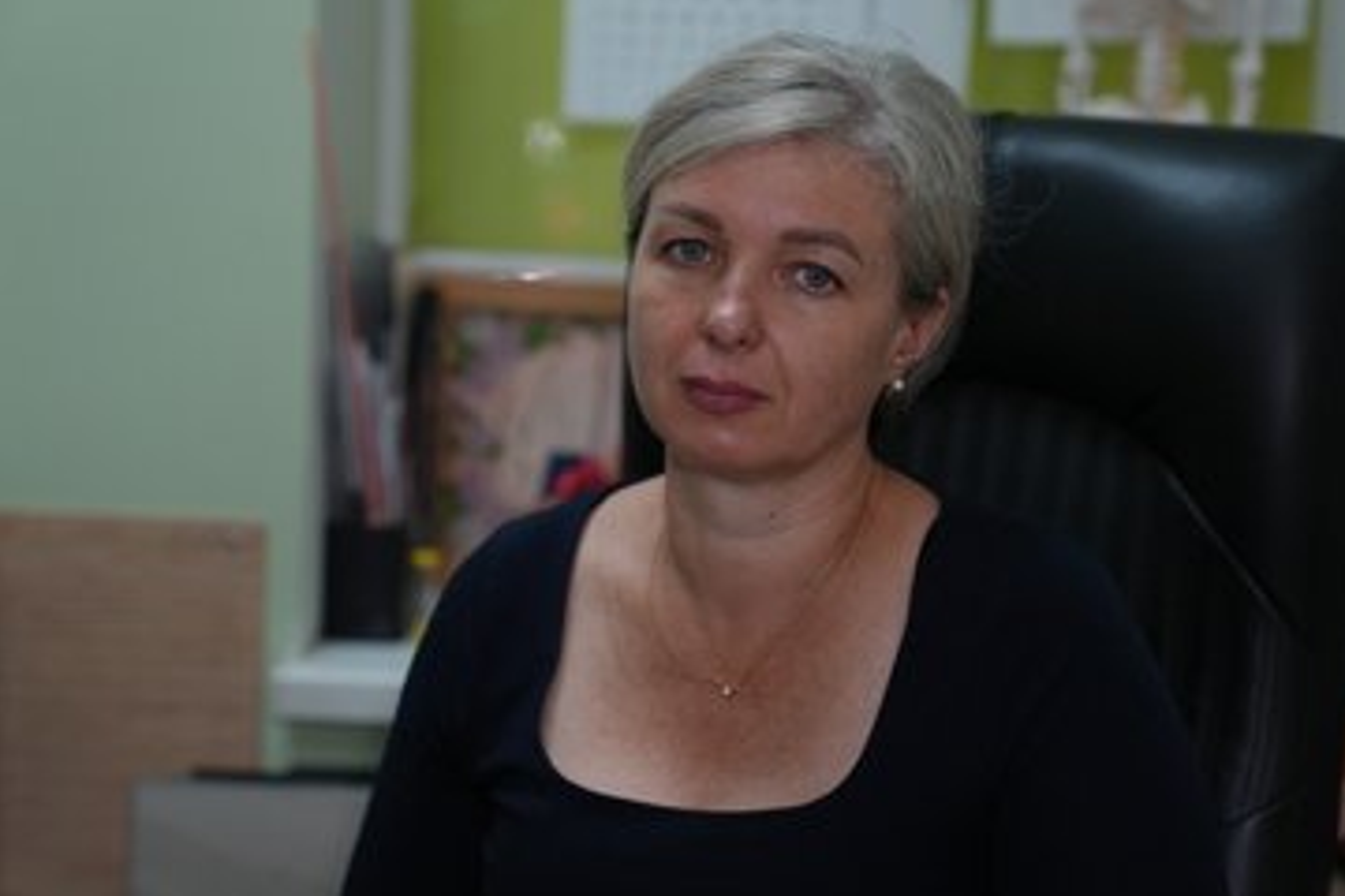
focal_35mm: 70
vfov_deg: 19.5
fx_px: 2615
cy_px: 465
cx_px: 740
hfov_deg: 28.8
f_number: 2.8
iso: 800
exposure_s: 1/400
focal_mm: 63
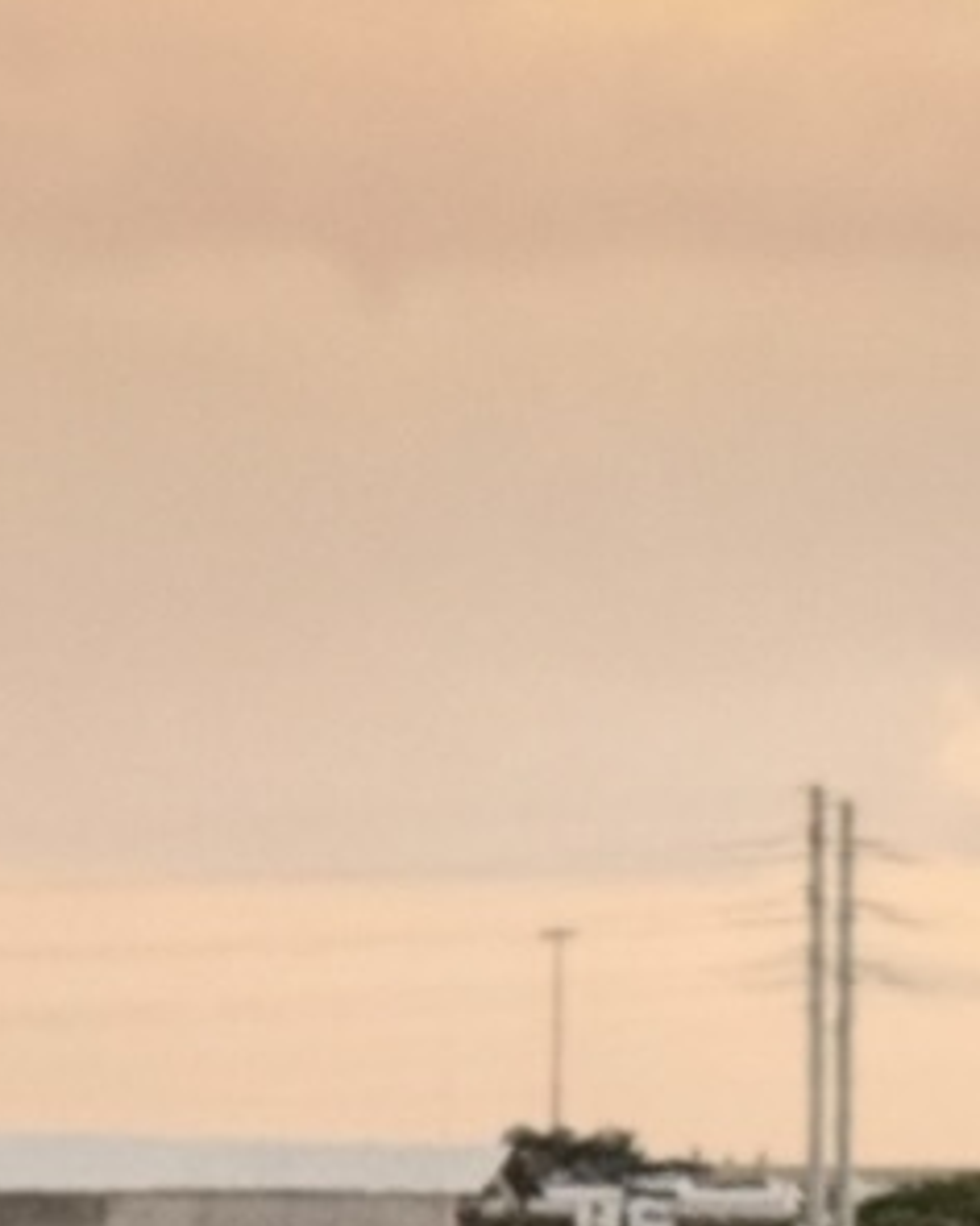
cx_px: 631
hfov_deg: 2.0
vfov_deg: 2.4
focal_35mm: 794
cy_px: 2041
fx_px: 28787
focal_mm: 15.66
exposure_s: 1/60
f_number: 2.8
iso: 250
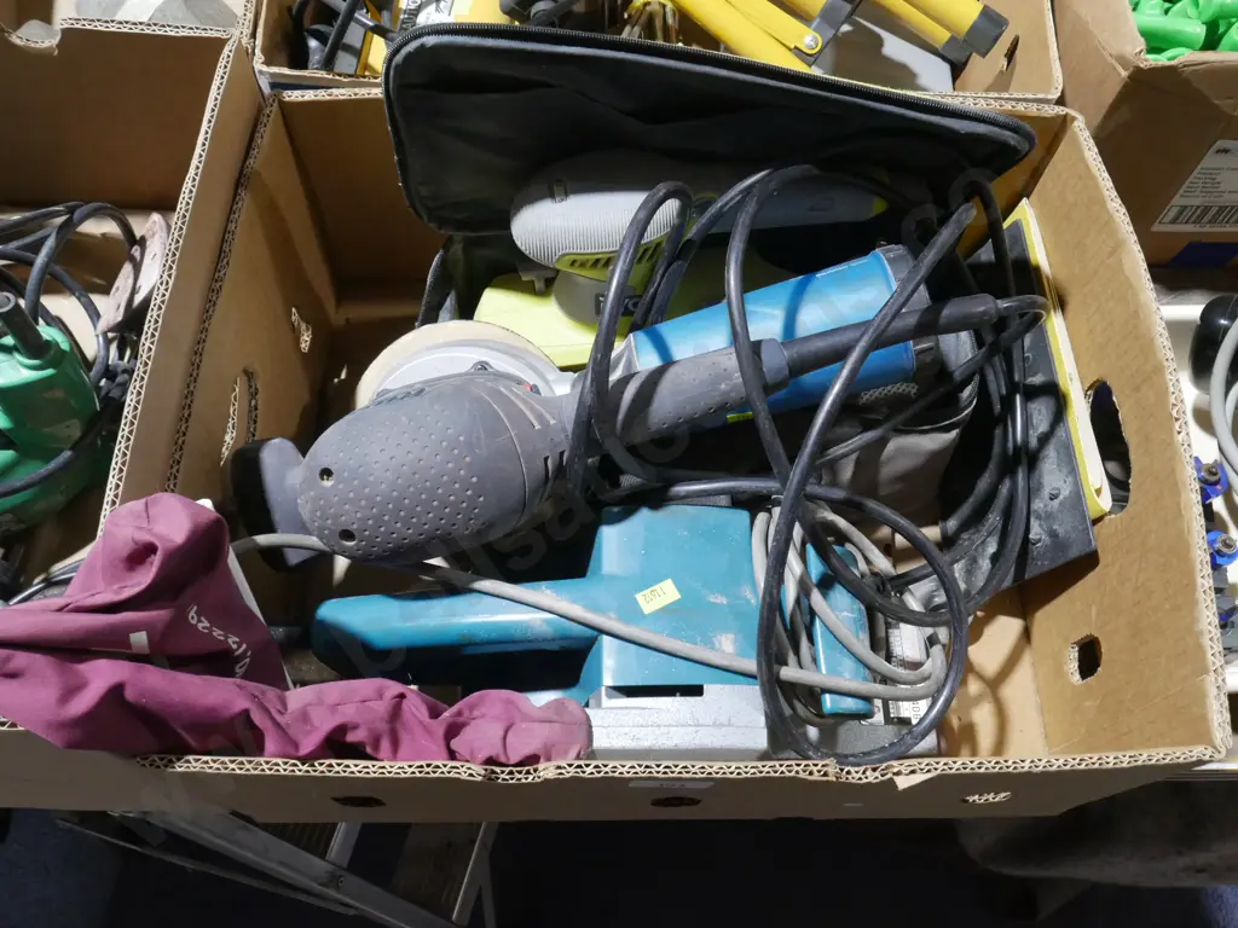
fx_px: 1001
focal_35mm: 28
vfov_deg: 49.7
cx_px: 619
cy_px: 464
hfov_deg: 63.4
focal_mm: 14
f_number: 8
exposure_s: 1/60
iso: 2500
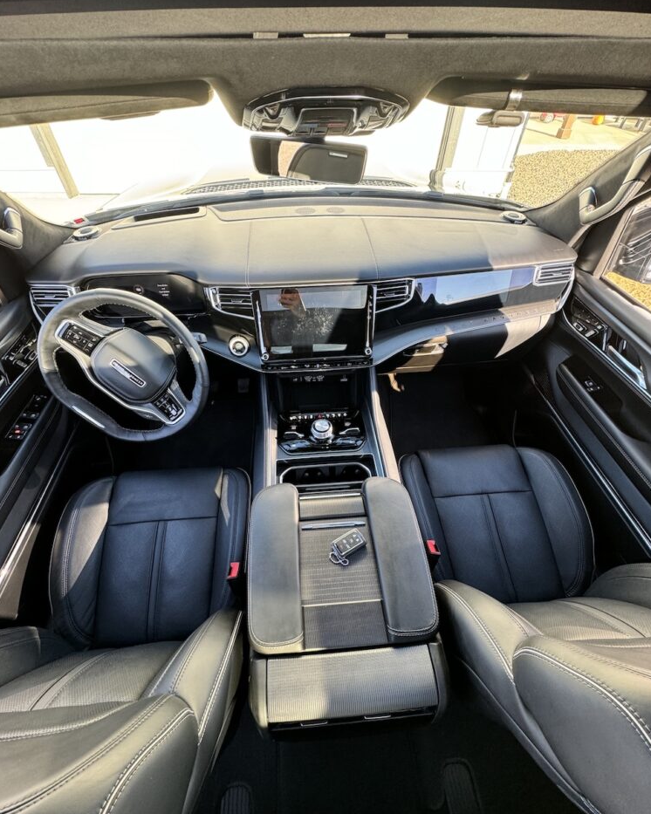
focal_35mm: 15
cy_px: 437
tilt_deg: -48.3
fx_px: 361
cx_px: 319
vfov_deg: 96.6
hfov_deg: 84.0
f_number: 2.2
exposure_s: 1/99
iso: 160
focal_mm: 2.22
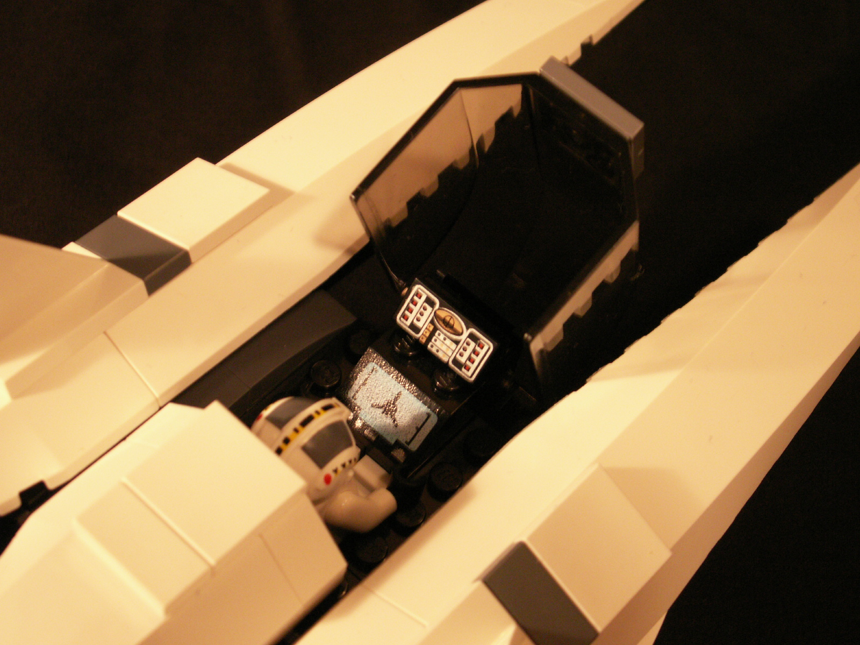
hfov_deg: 31.2
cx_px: 430
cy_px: 322
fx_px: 1540
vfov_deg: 23.7
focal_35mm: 62
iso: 160
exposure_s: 1/8
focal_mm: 10.28
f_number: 3.2
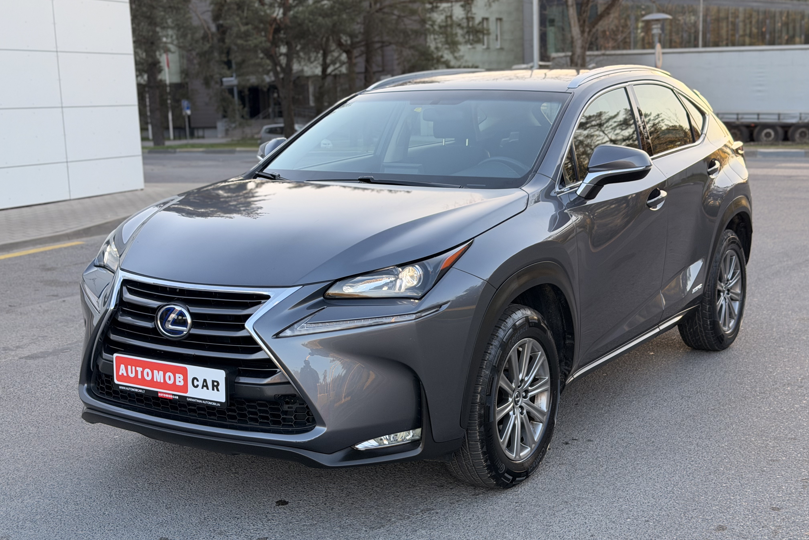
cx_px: 404
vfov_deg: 27.0
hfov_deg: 39.6
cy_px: 266
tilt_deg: -9.1
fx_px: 1124
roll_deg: +2.0
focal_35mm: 50
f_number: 1.78
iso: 64
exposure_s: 1/304
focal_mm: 6.76
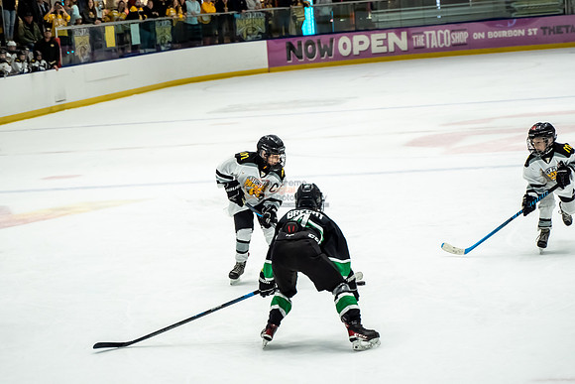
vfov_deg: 12.2
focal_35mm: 112
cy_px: 192
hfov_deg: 18.3
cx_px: 288
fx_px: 1789
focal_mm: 75
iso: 2500
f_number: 2.8
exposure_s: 1/1000
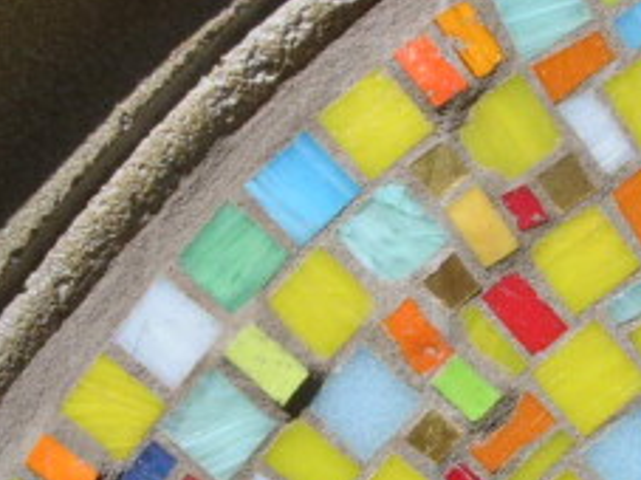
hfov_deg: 28.5
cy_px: 268
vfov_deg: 21.9
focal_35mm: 67
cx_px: 486
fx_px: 1240
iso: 50
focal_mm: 5.8
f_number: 5.6
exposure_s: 1/494
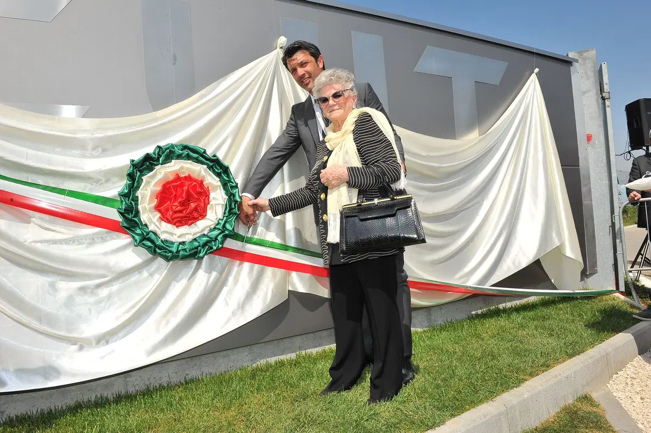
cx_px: 326
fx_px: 434
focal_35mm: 24
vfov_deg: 53.1
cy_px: 216
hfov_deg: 73.8
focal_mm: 24
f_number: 14
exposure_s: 1/250
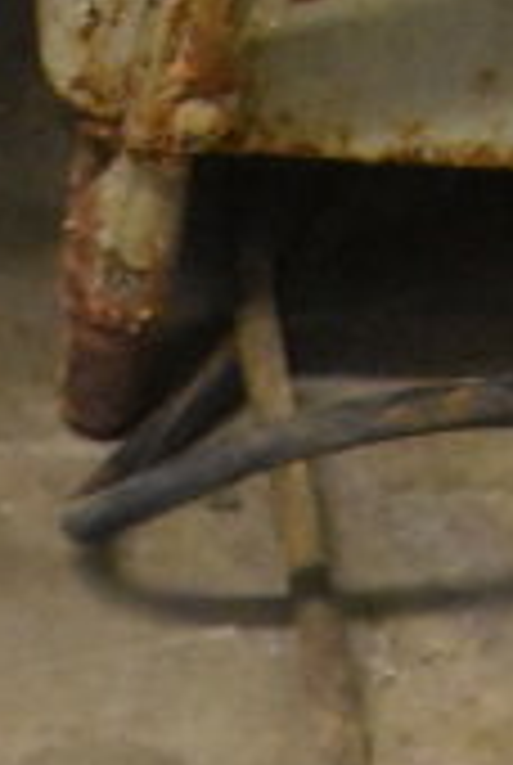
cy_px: 2014
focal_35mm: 161
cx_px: -374
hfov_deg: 8.3
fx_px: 3427
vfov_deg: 10.4
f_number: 4.5
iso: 6400
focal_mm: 20
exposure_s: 1/80
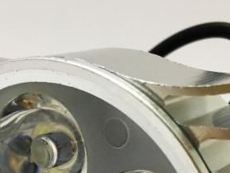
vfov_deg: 16.6
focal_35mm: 84
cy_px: 227
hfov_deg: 23.3
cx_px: 106
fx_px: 558
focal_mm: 4.15
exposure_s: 1/30
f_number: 2.2
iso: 125
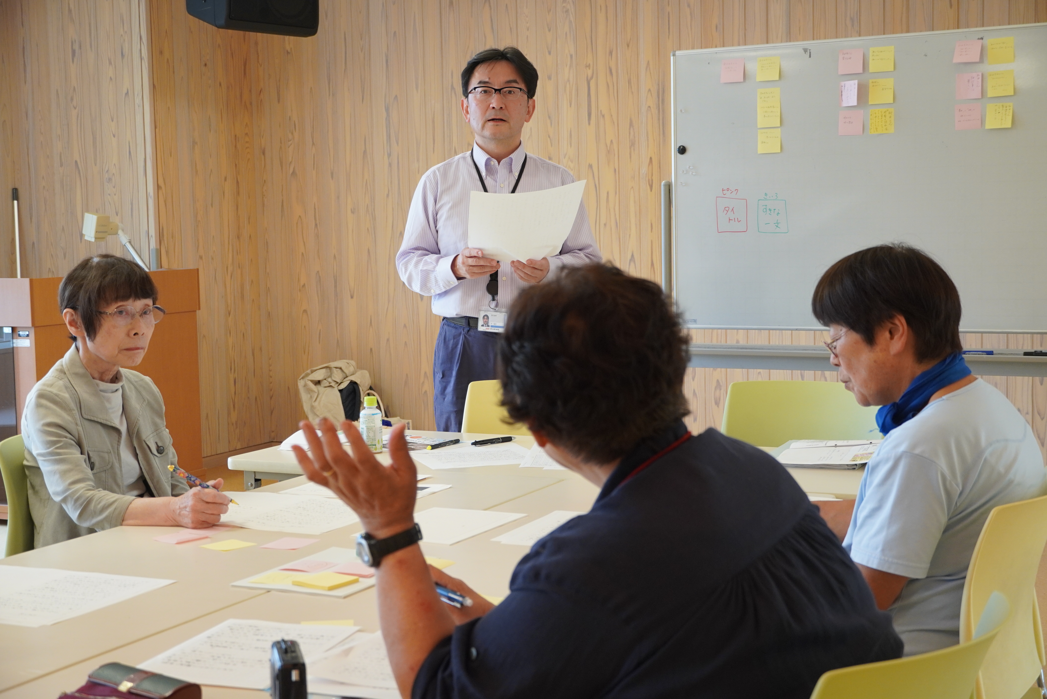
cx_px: 524
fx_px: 1571
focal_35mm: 54
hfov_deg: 36.9
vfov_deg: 25.1
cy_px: 350
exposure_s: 1/160
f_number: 4.5
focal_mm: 36
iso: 800
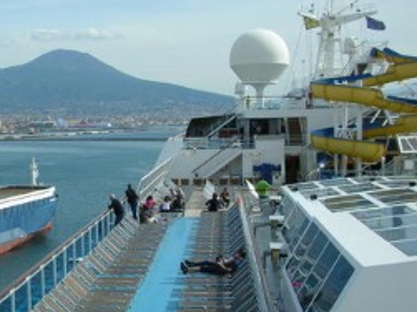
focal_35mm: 67
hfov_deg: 27.9
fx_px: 807
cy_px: 148
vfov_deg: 21.9
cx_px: 42
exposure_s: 1/194
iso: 50
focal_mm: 5.8
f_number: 8.5
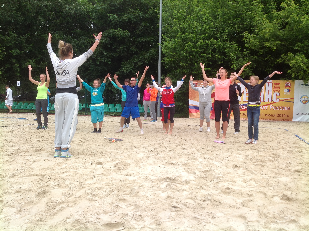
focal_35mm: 35
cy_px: 116
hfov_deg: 52.7
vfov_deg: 40.6
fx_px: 312
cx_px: 154
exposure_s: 1/944
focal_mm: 4.28
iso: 50
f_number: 2.4
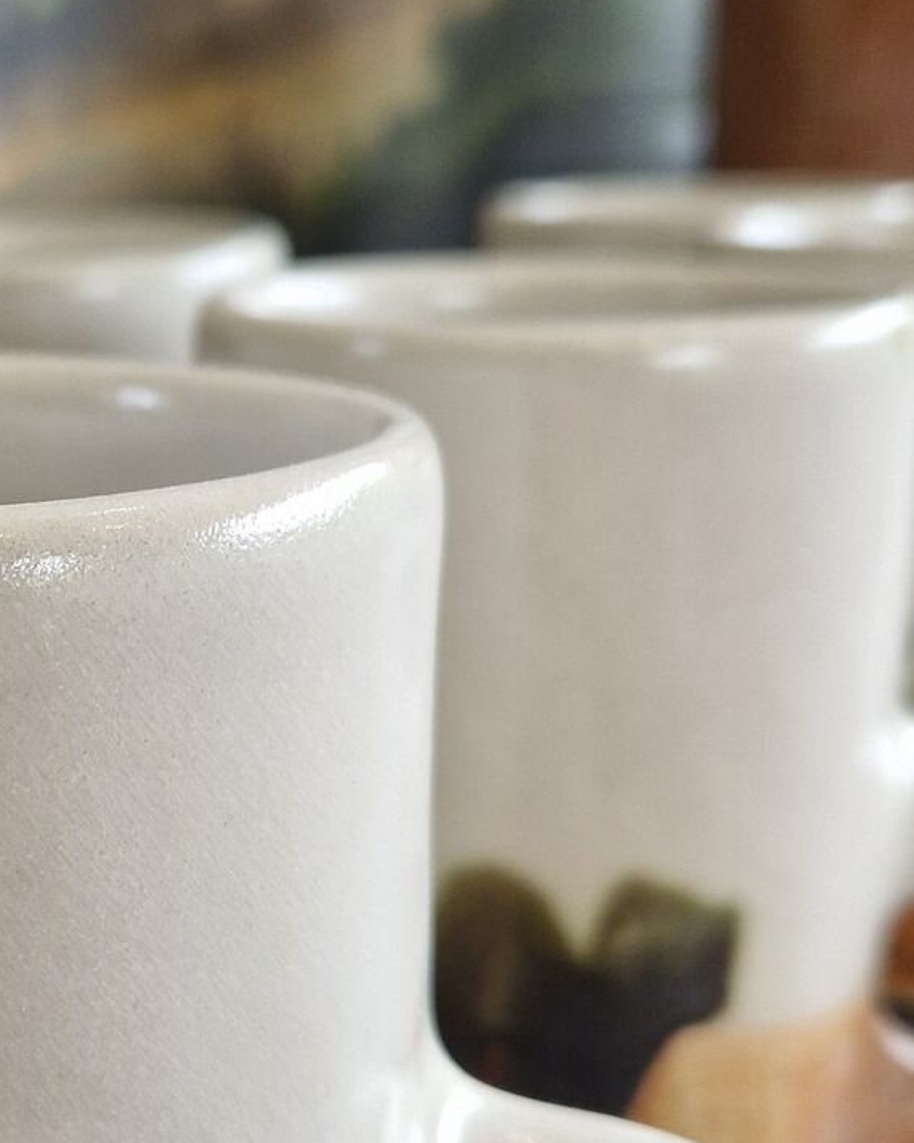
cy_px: 673
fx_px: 2131
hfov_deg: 23.5
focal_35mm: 63
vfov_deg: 30.0
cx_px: 77
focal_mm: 5.4
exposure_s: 1/180
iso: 50
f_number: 1.8
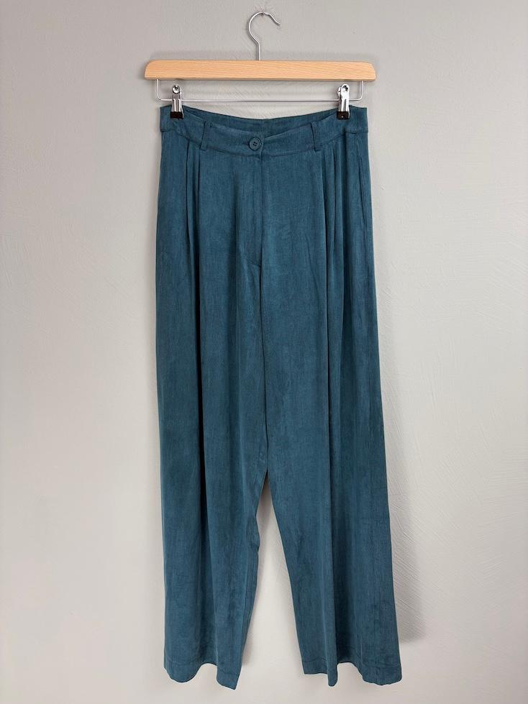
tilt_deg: -11.9
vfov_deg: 67.3
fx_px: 529
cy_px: 352
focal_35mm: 26
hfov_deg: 53.1
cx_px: 264
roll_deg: +1.3
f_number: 1.6
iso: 80
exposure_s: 1/100
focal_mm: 5.96
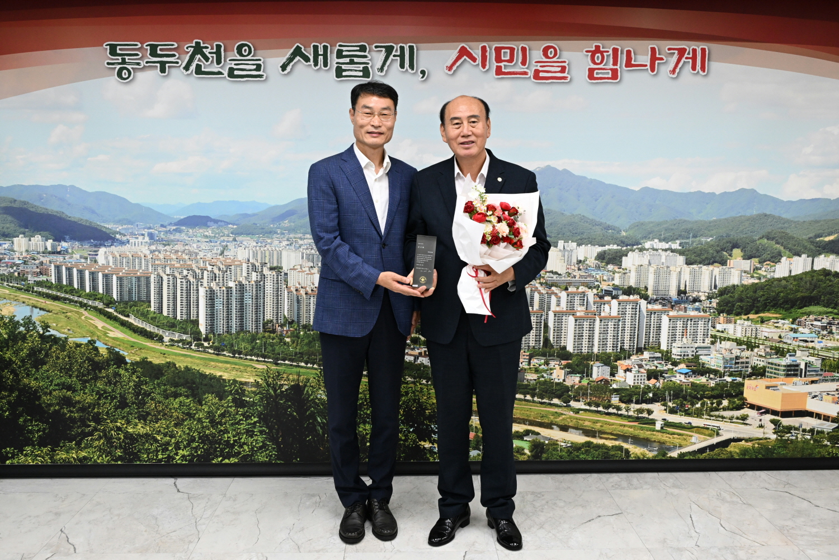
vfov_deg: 40.0
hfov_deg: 57.2
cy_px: 280
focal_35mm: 33
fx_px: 769
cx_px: 420
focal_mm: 33
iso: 2000
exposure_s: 1/100
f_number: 10
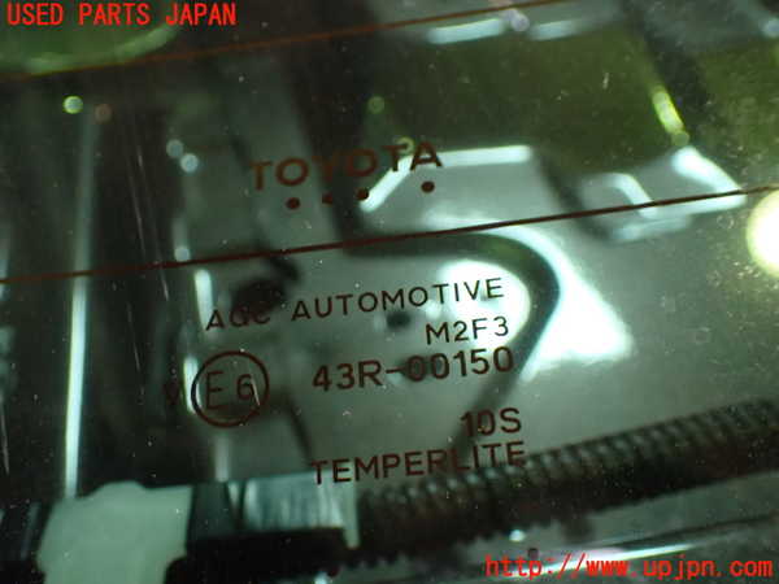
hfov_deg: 45.8
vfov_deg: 35.1
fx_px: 923
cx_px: 390
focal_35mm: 41
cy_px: 292
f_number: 2.8
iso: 1250
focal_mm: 7.31
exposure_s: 1/40
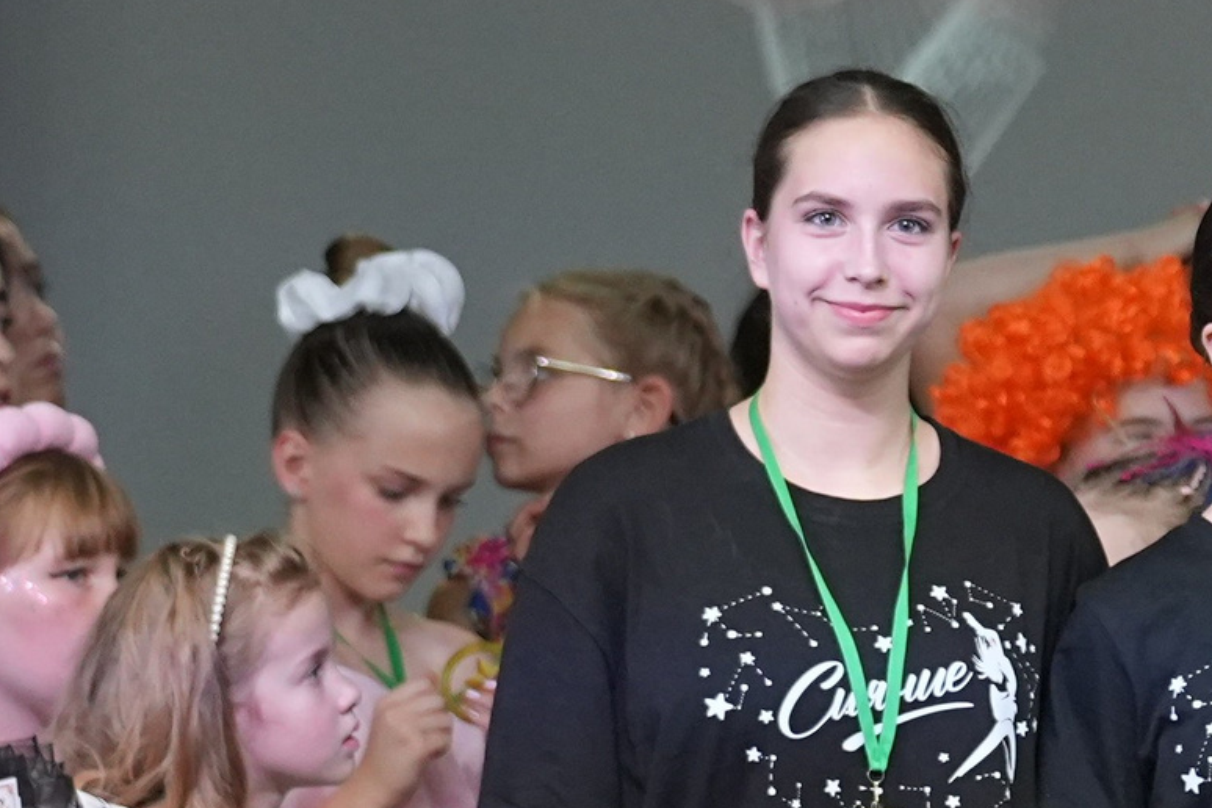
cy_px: 422
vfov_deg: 2.3
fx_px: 20165
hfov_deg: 3.4
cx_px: 1924
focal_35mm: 599
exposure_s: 1/400
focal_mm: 121
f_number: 2.8
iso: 1600
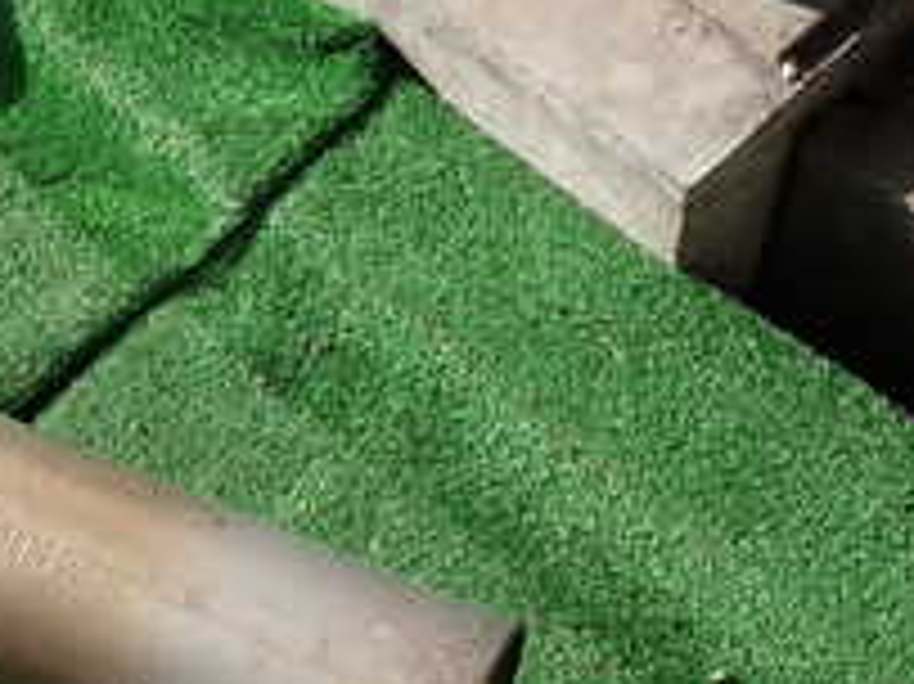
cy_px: 356
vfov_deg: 19.9
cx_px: 95
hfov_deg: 25.5
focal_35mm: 74
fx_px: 1953
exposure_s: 1/800
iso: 100
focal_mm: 4.5
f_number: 2.8
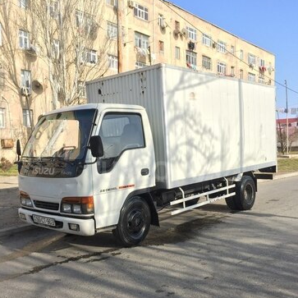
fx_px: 341
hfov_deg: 47.2
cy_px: 171
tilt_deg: -1.5
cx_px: 149
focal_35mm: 35
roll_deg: +0.4
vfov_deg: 47.1
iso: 32
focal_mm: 4.15
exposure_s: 1/1163
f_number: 2.2
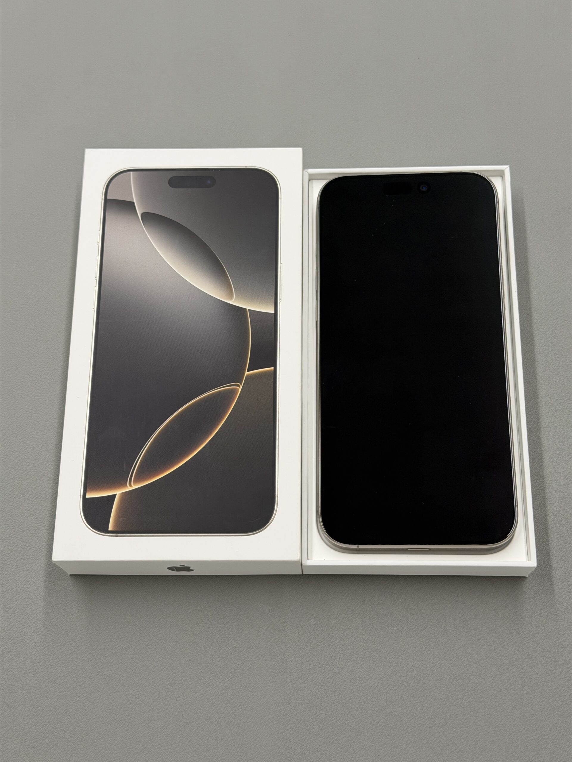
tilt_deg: -70.2
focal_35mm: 48
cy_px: 381
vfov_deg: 39.7
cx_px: 286
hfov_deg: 30.3
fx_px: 1058
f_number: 1.78
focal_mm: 6.76
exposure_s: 1/60
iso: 64
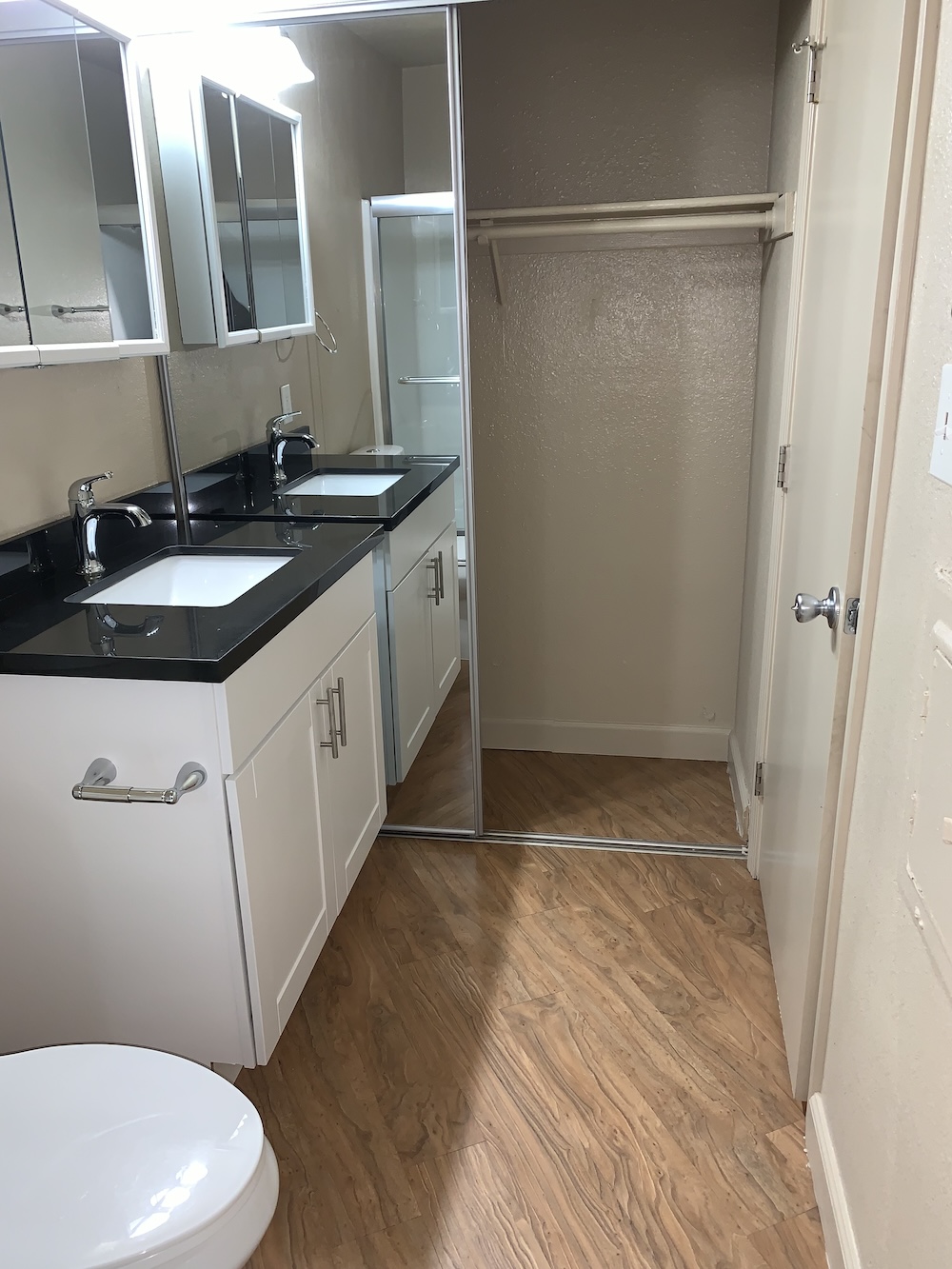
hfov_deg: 53.1
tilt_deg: -18.2
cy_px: 634
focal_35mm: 26
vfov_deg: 67.3
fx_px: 953
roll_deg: +2.2
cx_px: 476
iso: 64
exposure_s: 1/15
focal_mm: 4.25
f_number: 1.8
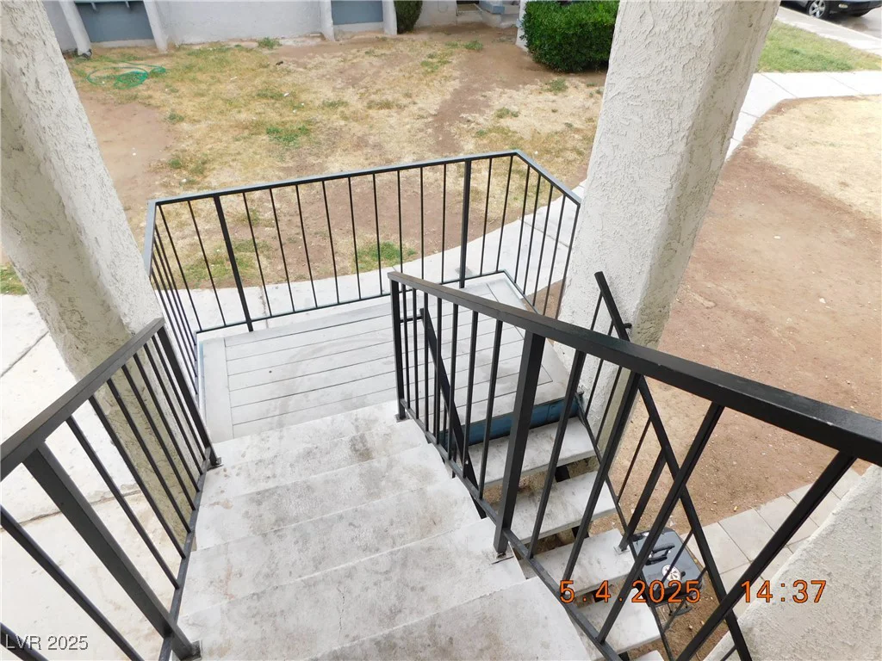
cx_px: 441
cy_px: 330
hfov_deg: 73.9
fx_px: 586
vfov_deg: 58.9
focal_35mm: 23
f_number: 3
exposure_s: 1/500
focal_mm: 4
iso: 125
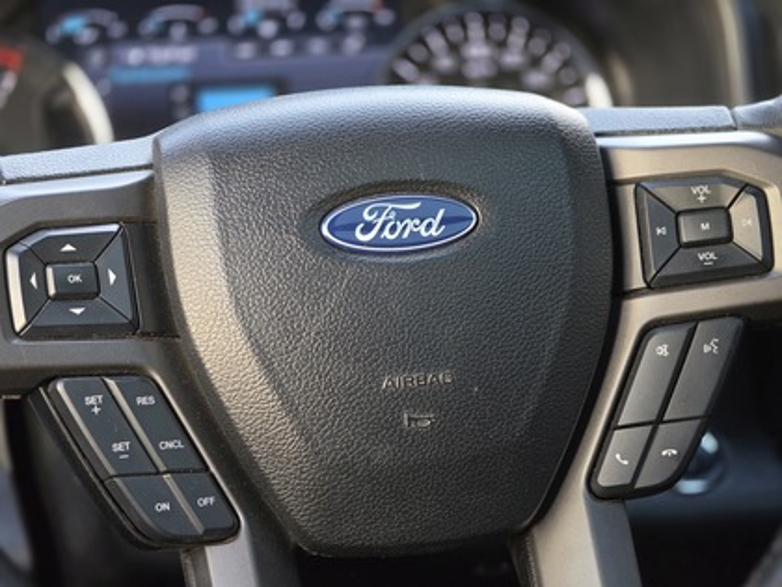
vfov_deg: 12.9
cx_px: 391
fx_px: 2598
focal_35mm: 115
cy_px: 294
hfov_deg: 17.1
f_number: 2.9
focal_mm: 18.6
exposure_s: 1/120
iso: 200
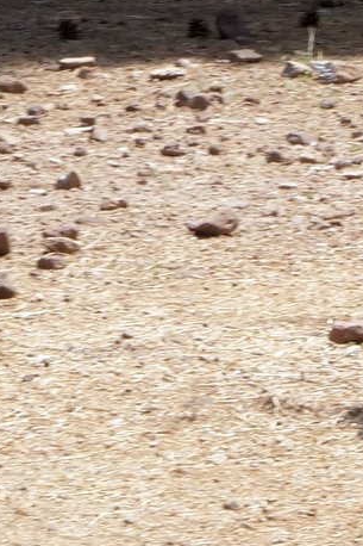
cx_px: 907
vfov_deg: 6.3
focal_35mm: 327
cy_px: 117
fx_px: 4949
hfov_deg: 4.1
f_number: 11
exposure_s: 1/125
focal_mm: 45
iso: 400
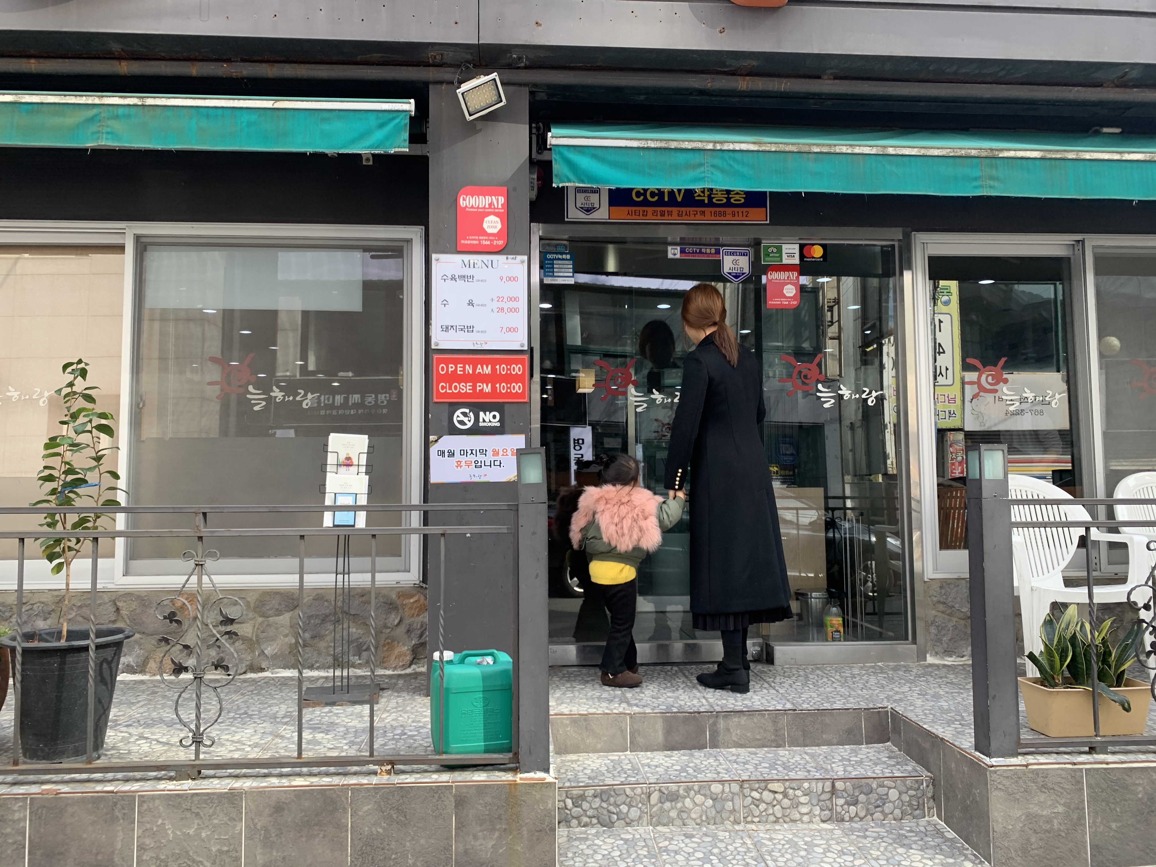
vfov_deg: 53.1
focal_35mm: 26
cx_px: 578
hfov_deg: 67.3
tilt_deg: +7.5
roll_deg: -0.3
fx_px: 868
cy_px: 434
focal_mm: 4.25
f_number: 1.8
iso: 25
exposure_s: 1/207
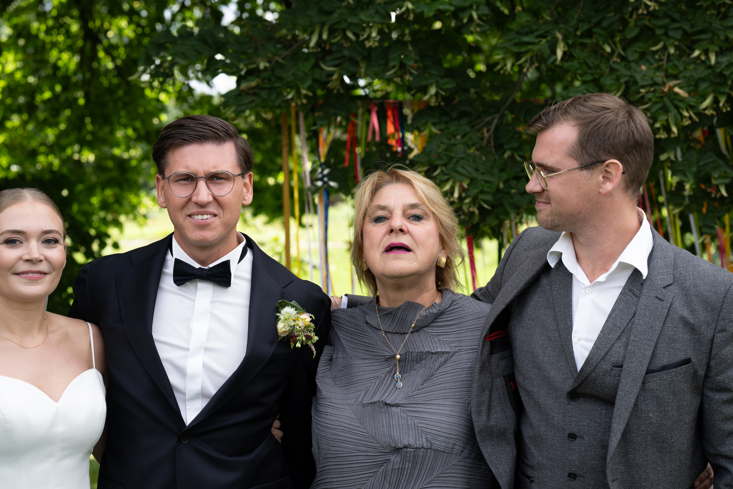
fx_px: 1731
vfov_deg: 16.1
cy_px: 244
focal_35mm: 85
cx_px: 366
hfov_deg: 23.9
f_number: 5.6
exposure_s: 1/160
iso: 160
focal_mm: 85
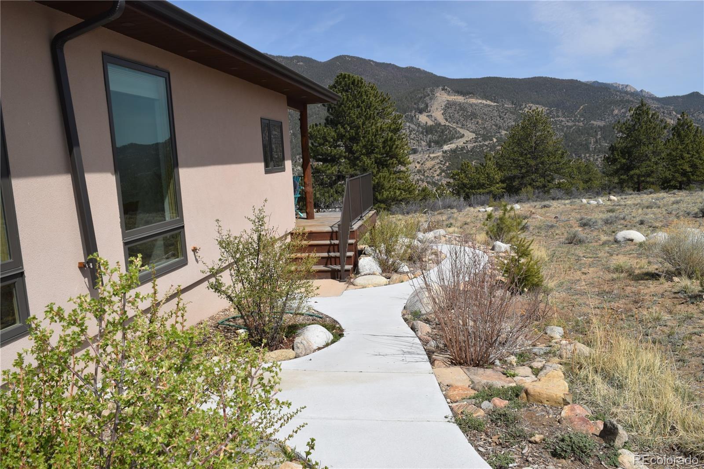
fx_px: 528
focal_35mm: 27
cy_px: 234
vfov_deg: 47.9
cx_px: 352
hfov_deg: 67.4
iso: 100
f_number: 11
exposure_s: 1/200
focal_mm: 18
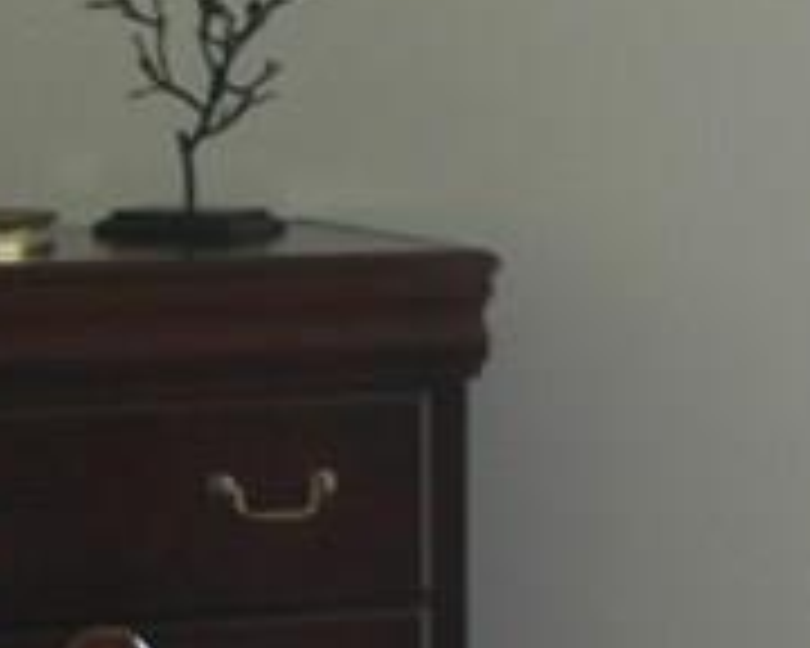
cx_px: 1454
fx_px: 4651
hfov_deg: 9.5
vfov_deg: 8.0
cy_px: 333
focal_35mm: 194
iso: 80
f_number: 2.8
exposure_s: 1/40
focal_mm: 7.4
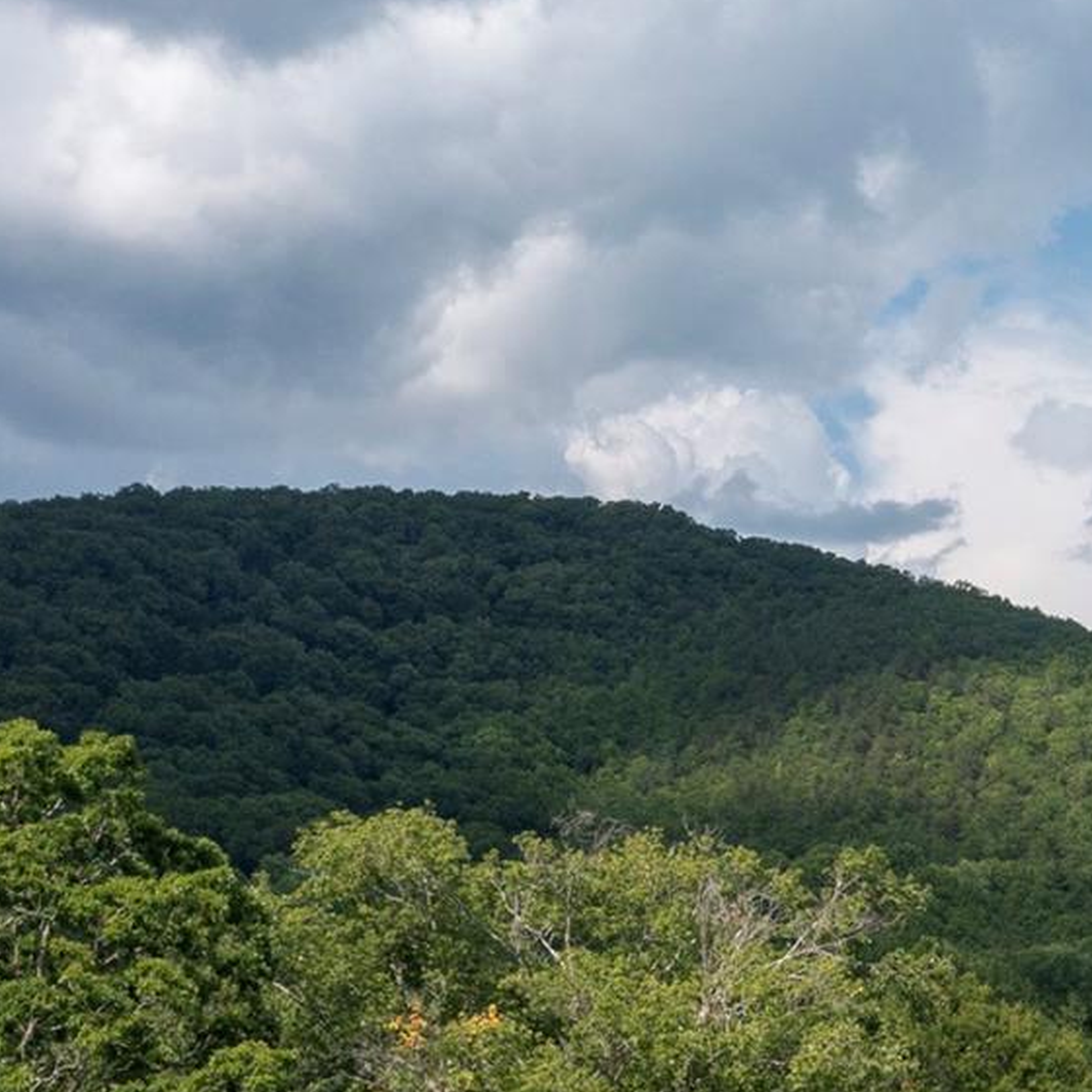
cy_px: 1066
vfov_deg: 19.4
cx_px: 1675
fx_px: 3105
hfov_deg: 17.7
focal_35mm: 87
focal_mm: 10.26
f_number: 6.3
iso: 100
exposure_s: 1/640
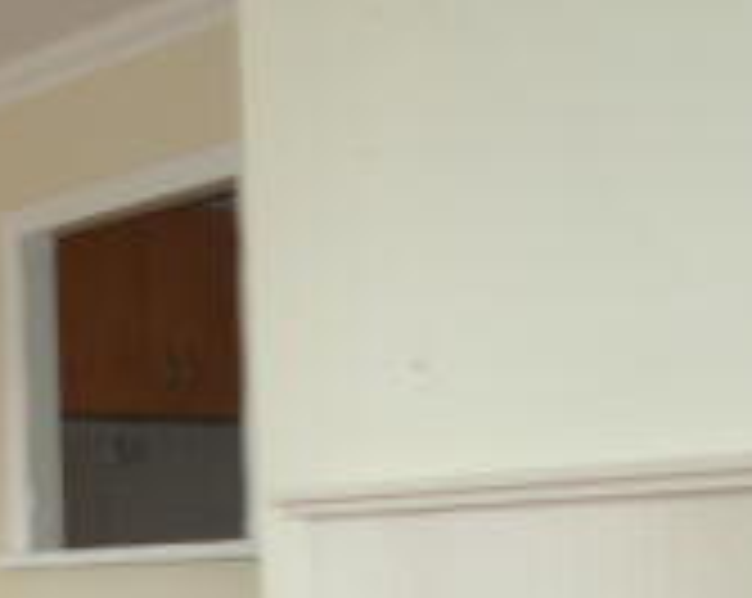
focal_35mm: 82
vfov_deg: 18.0
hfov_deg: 21.5
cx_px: -178
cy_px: 654
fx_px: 1822
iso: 80
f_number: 2
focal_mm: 5.1
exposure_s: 1/15
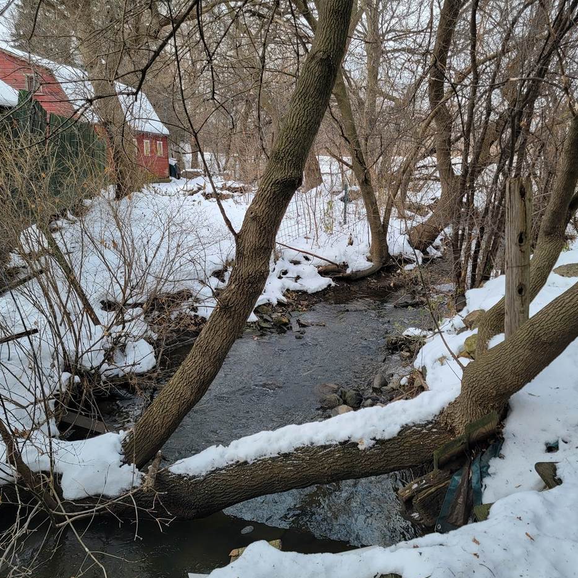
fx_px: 548
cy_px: 286
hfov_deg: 55.5
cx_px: 322
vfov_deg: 55.6
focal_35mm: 29
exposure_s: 1/239
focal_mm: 6.7
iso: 16
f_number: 1.8
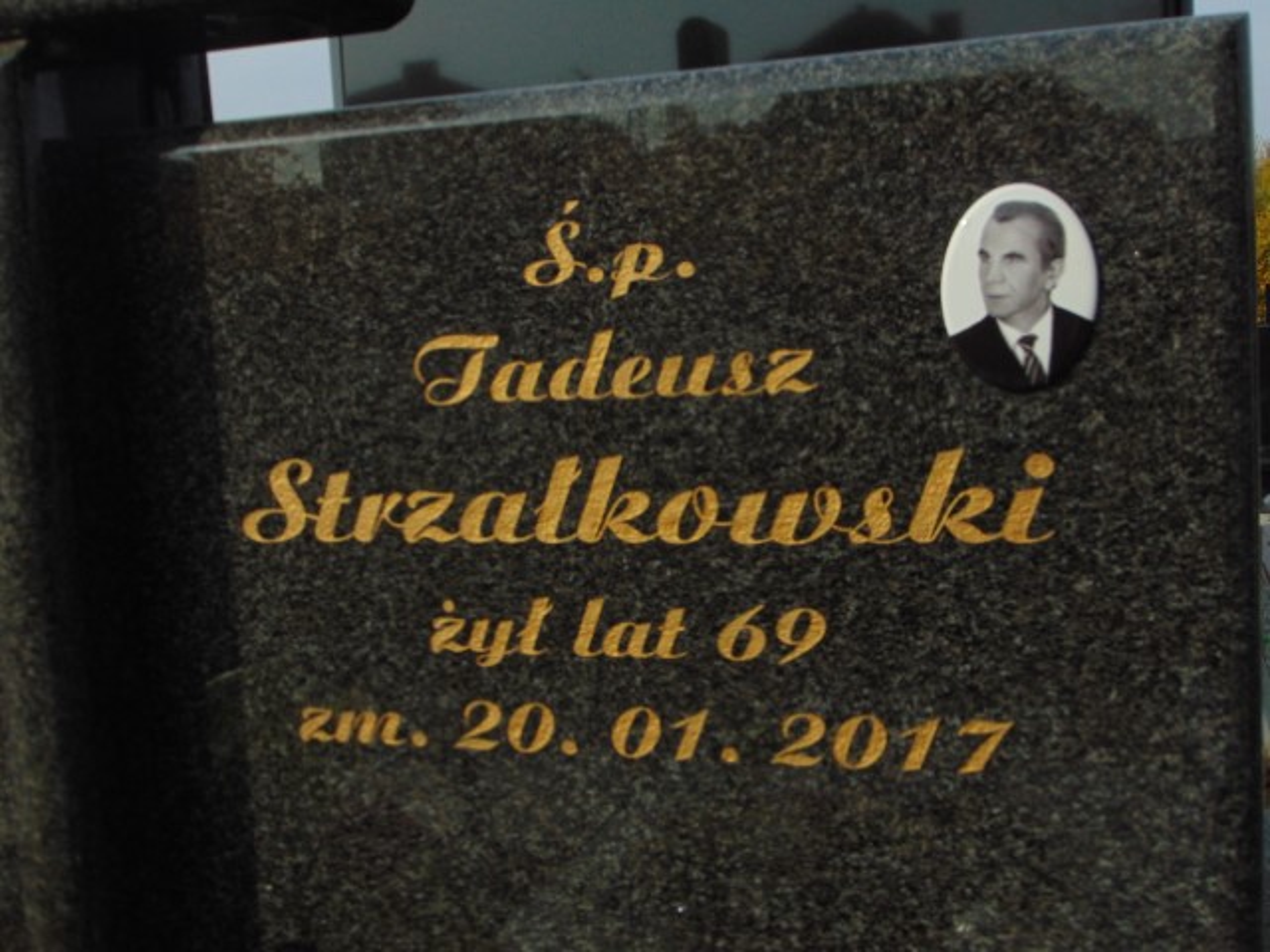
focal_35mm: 42
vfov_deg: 34.3
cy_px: 476
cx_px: 635
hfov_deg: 44.8
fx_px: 1541
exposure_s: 1/250
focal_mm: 7.6
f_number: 8.7
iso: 80
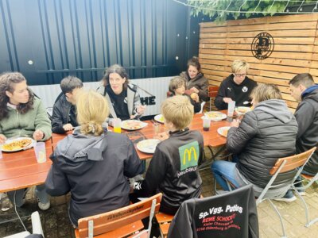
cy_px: 119
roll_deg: -0.1
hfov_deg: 67.3
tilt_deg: -18.6
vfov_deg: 53.1
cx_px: 159
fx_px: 239
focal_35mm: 26
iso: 64
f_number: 1.6
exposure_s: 1/121
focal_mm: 5.1
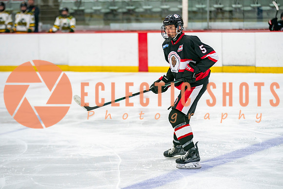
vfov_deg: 8.8
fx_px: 1221
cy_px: 87
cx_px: 155
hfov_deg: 13.2
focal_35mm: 155
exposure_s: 1/640
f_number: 2.8
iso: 800
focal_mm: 125
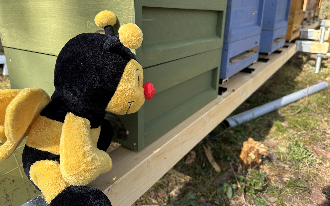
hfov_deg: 70.4
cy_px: 87
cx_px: 162
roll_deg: -0.9
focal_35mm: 26
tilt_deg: -18.4
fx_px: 234
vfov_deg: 47.4
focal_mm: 6.86
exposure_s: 1/816
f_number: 1.78
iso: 80
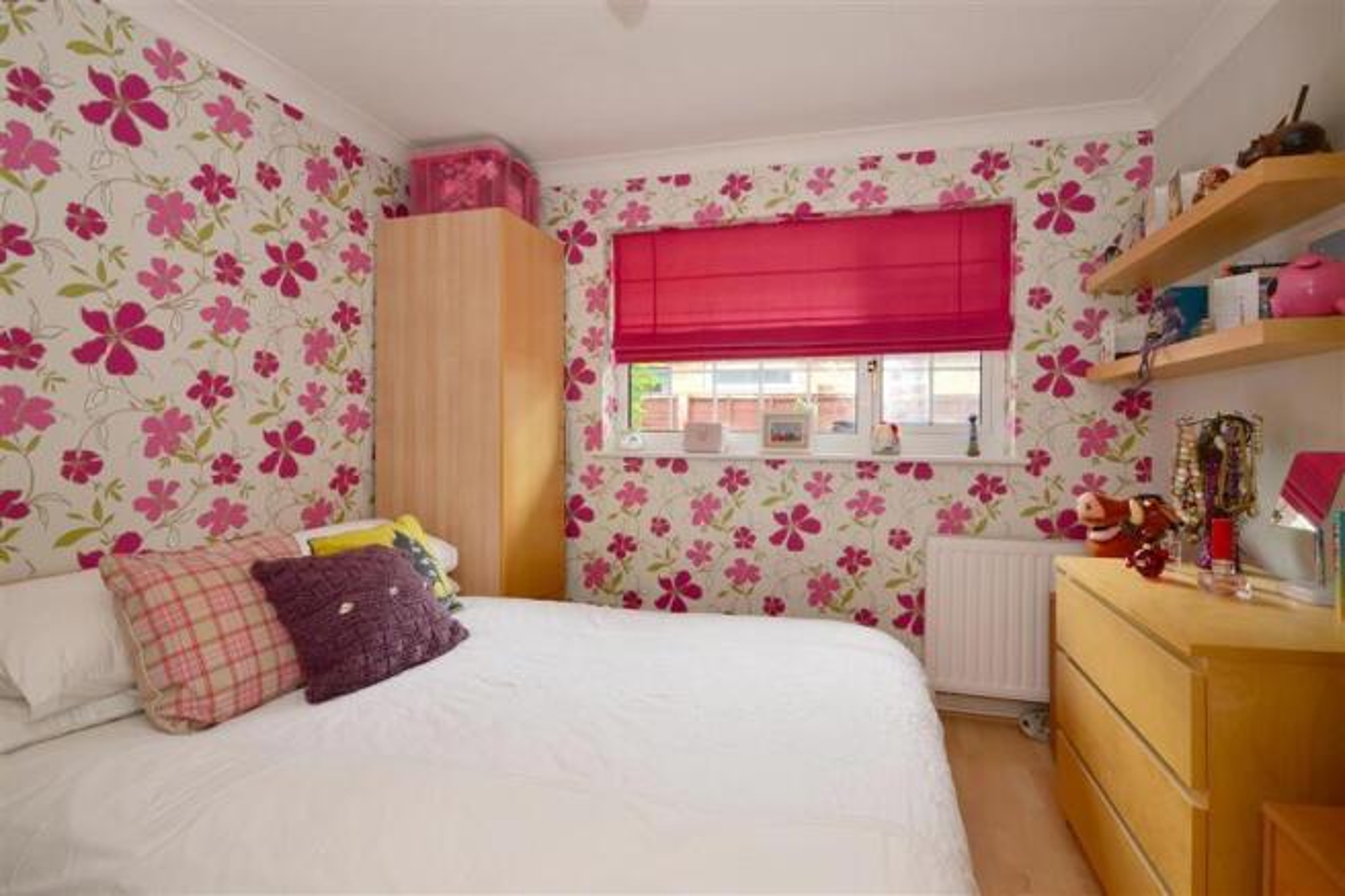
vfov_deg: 77.3
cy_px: 448
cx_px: 672
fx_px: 560
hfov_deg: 100.4
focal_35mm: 15
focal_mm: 10
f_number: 11
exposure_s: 1/3
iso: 200
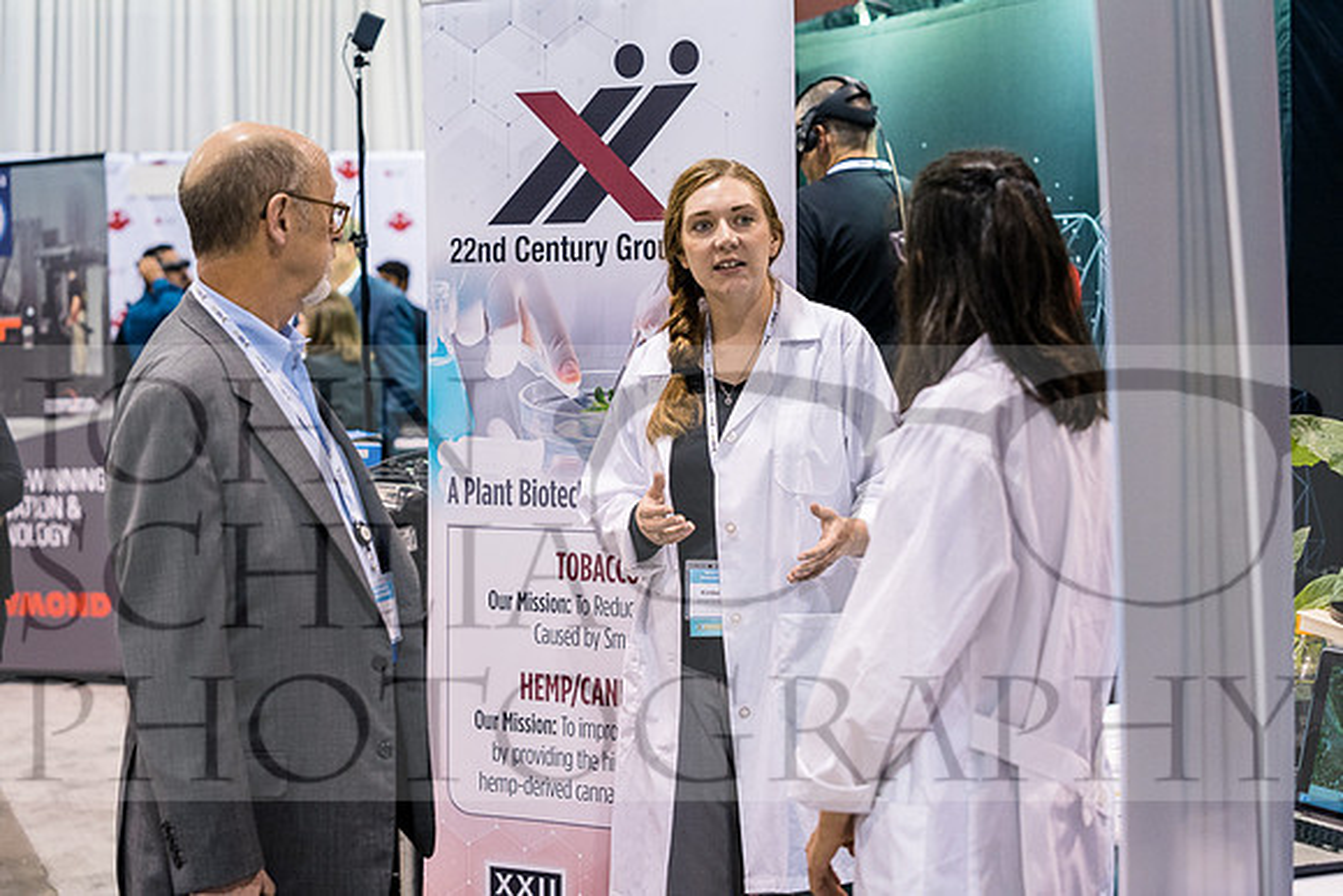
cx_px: 672
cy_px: 448
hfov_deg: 28.8
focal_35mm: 70
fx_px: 2612
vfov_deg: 19.5
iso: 3200
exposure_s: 1/160
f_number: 3.5
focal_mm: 70
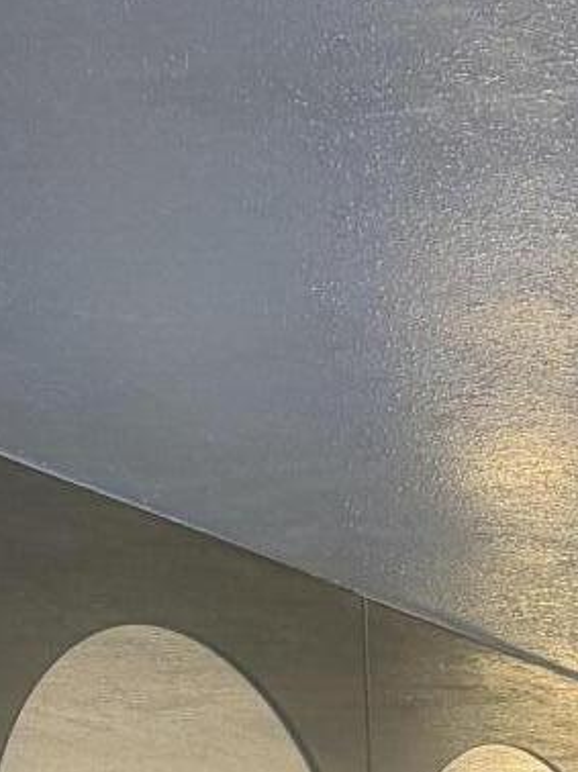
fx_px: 2831
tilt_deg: -11.8
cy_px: 1867
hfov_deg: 10.7
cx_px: 1164
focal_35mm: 127
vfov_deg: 12.3
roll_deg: -0.6
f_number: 1.78
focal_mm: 6.76
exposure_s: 1/60
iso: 250
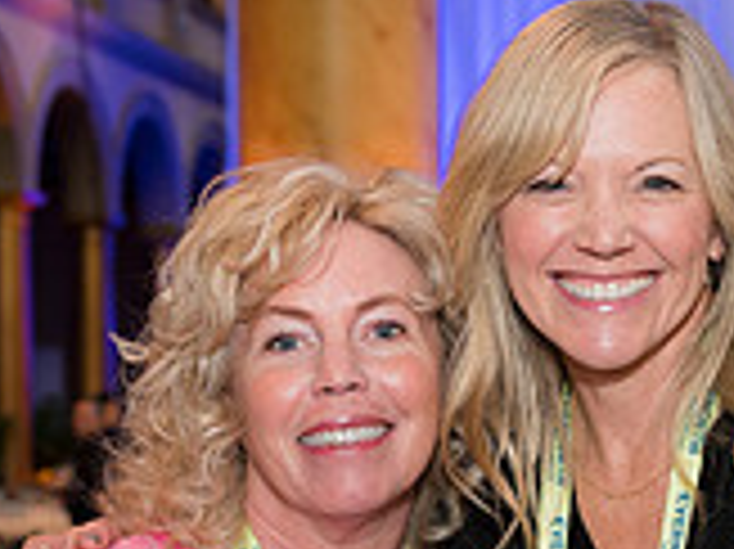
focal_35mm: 130
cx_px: 441
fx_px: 2755
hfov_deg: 15.2
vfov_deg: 11.3
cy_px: 468
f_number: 4
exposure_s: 1/100
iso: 800
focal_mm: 38
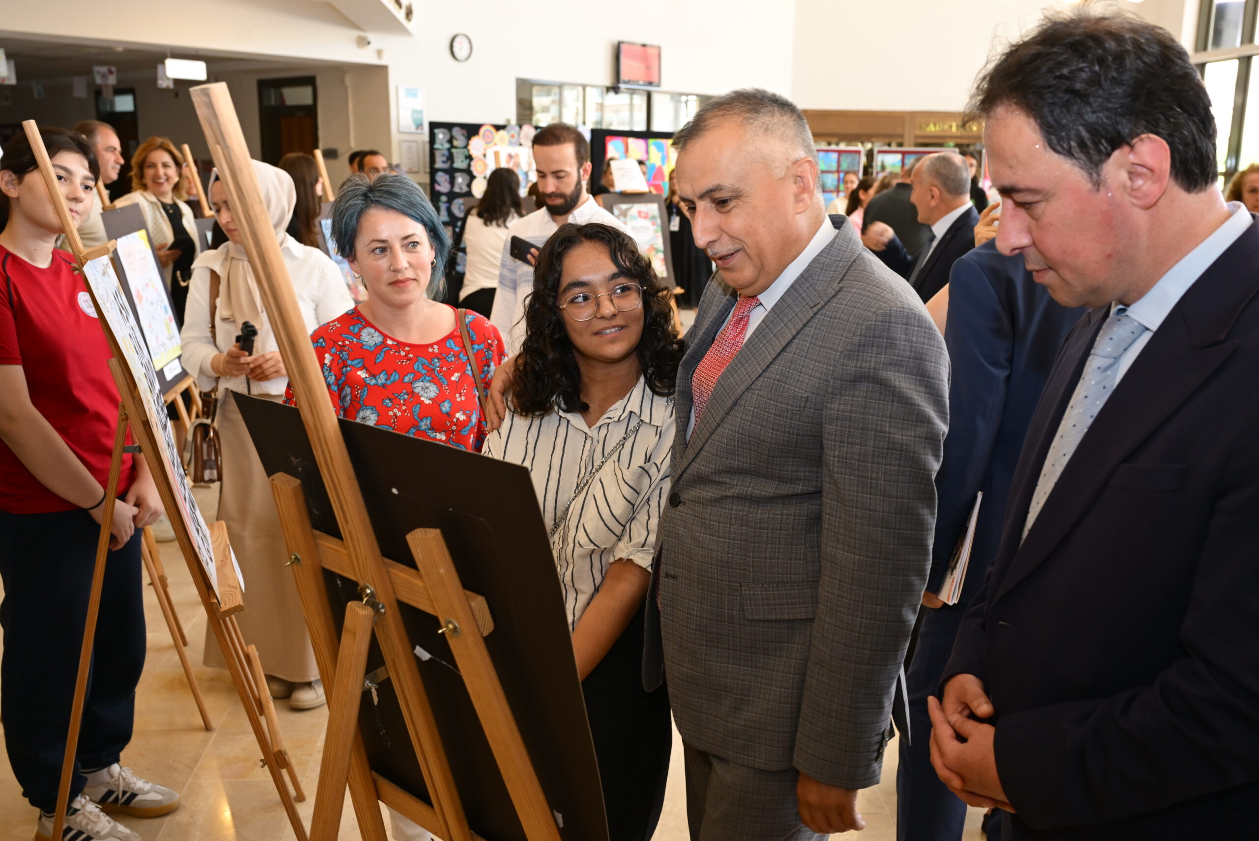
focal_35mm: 32
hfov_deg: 57.9
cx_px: 630
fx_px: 1137
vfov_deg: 40.6
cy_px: 420
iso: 1250
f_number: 5
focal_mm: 32.5
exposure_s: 1/60
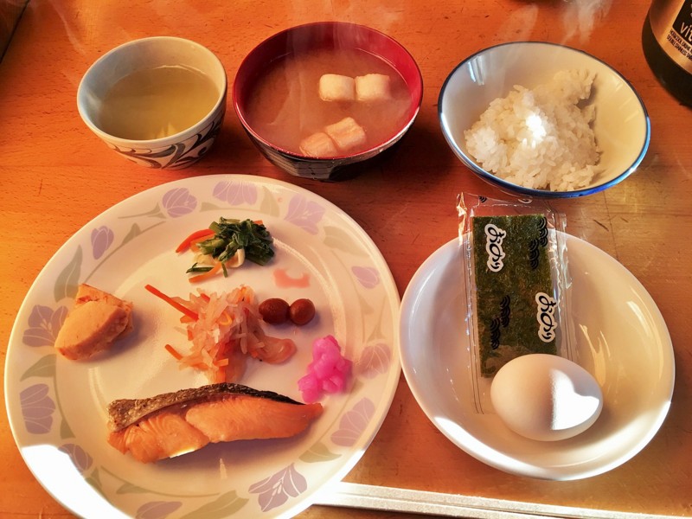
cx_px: 346
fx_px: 580
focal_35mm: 29
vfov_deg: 48.2
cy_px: 260
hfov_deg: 61.7
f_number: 2.2
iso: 25
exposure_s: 1/30
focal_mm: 4.15
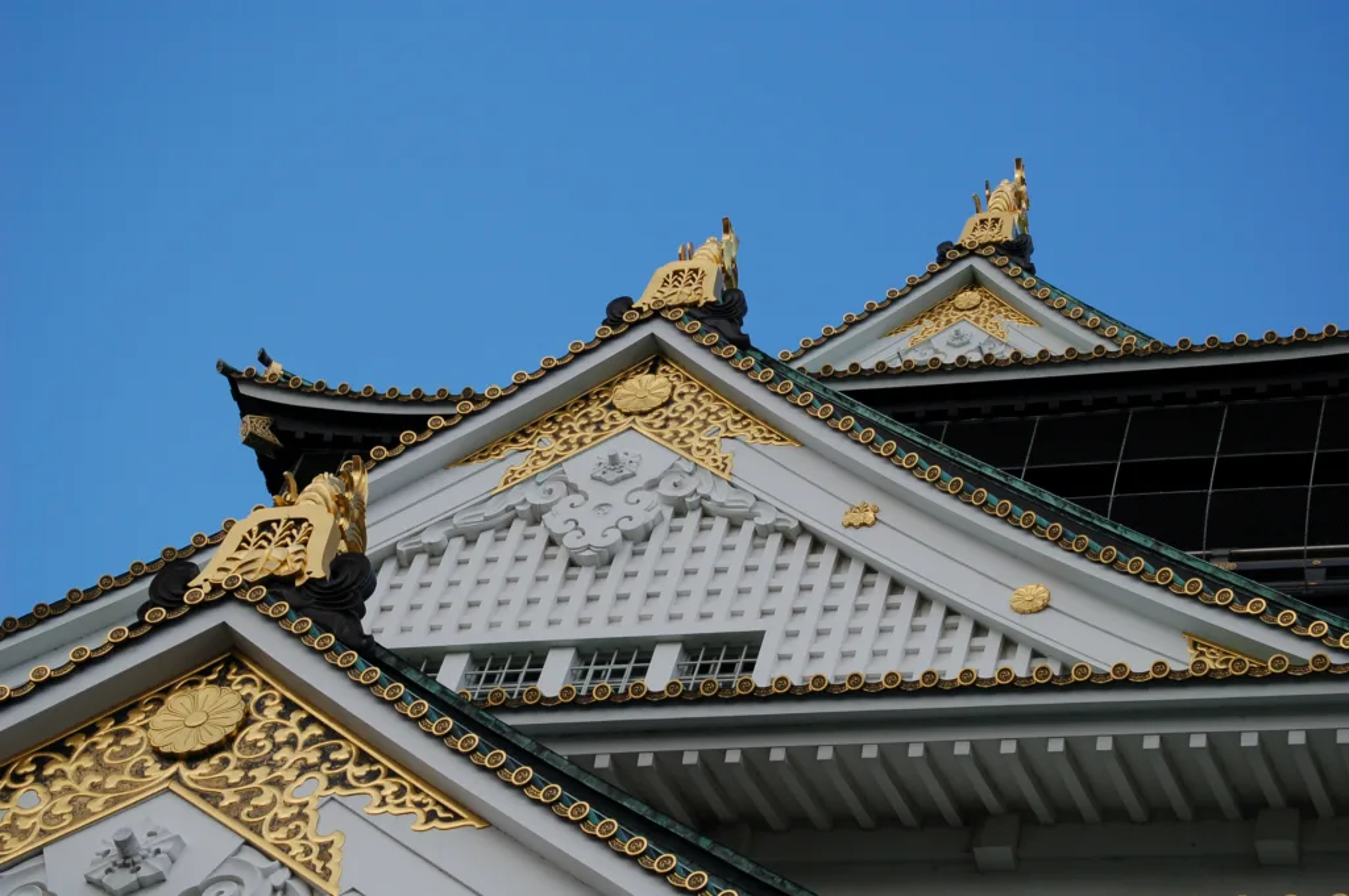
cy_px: 448
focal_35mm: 105
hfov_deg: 19.5
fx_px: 3931
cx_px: 674
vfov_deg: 13.0
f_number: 5.6
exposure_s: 1/500
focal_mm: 70
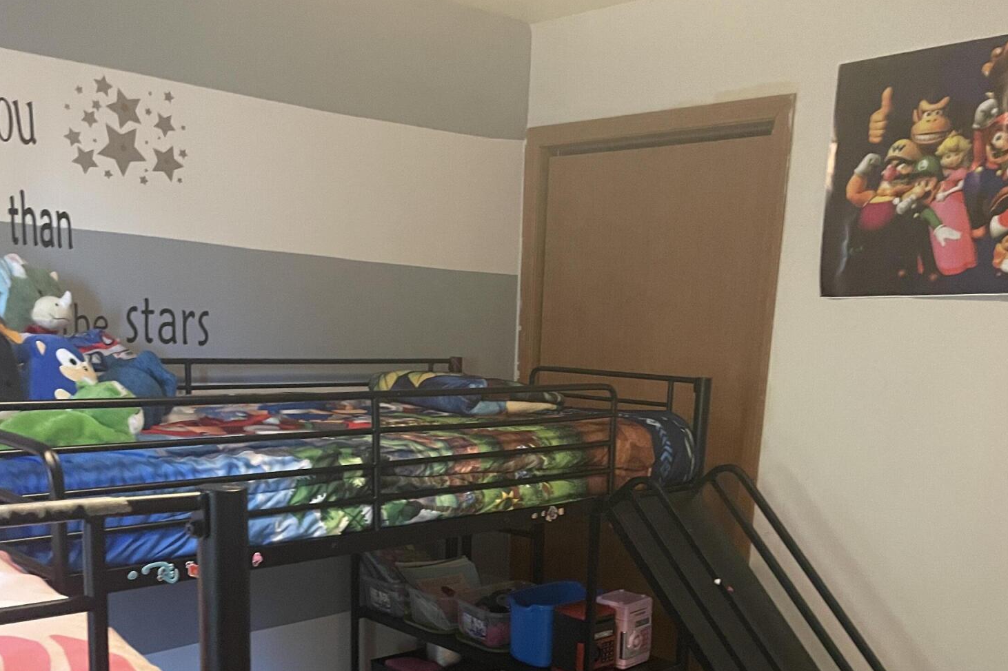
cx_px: 513
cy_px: 550
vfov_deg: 34.7
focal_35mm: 37
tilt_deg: -15.3
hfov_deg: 51.9
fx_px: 1036
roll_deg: -2.7
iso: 800
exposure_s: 1/30
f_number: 1.6
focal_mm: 4.2
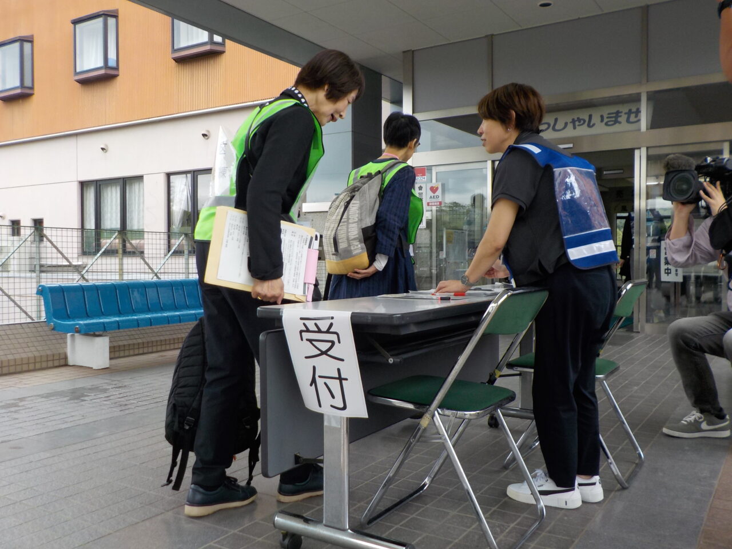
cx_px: 366
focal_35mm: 30
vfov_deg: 46.8
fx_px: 634
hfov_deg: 60.0
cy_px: 274
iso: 125
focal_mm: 4.1
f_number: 3.3
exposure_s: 1/200
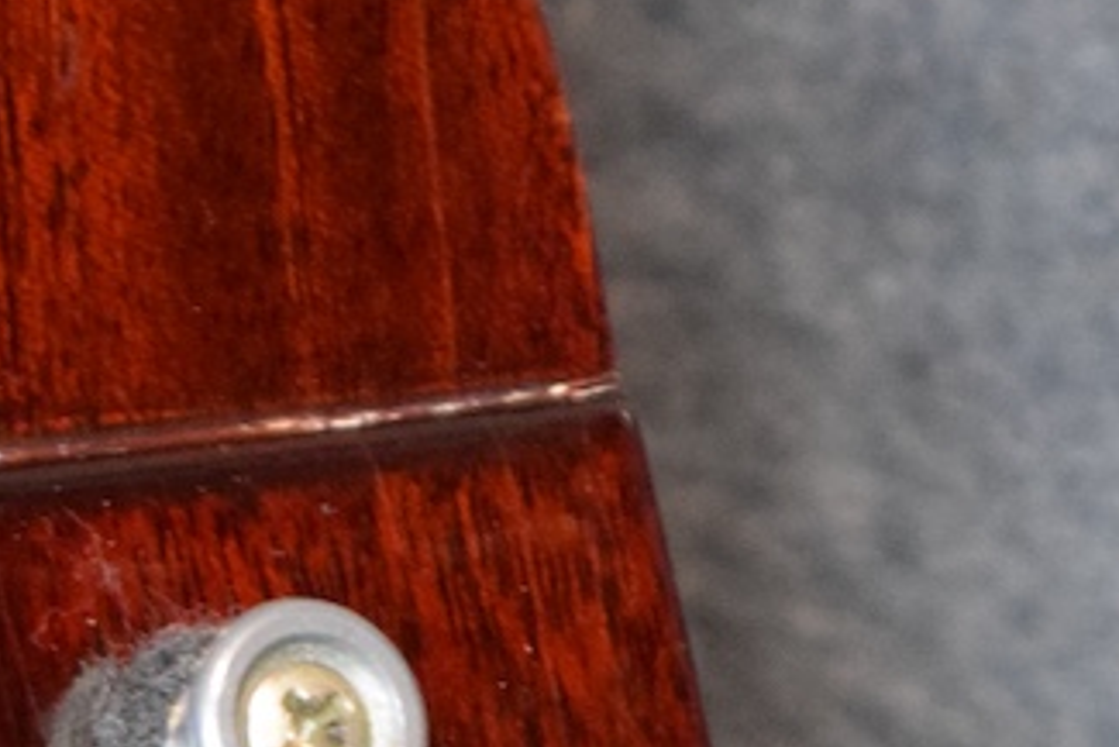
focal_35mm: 380
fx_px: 11826
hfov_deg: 5.4
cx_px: 179
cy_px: 685
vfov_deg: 3.6
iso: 3200
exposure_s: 1/20
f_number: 5.6
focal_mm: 55
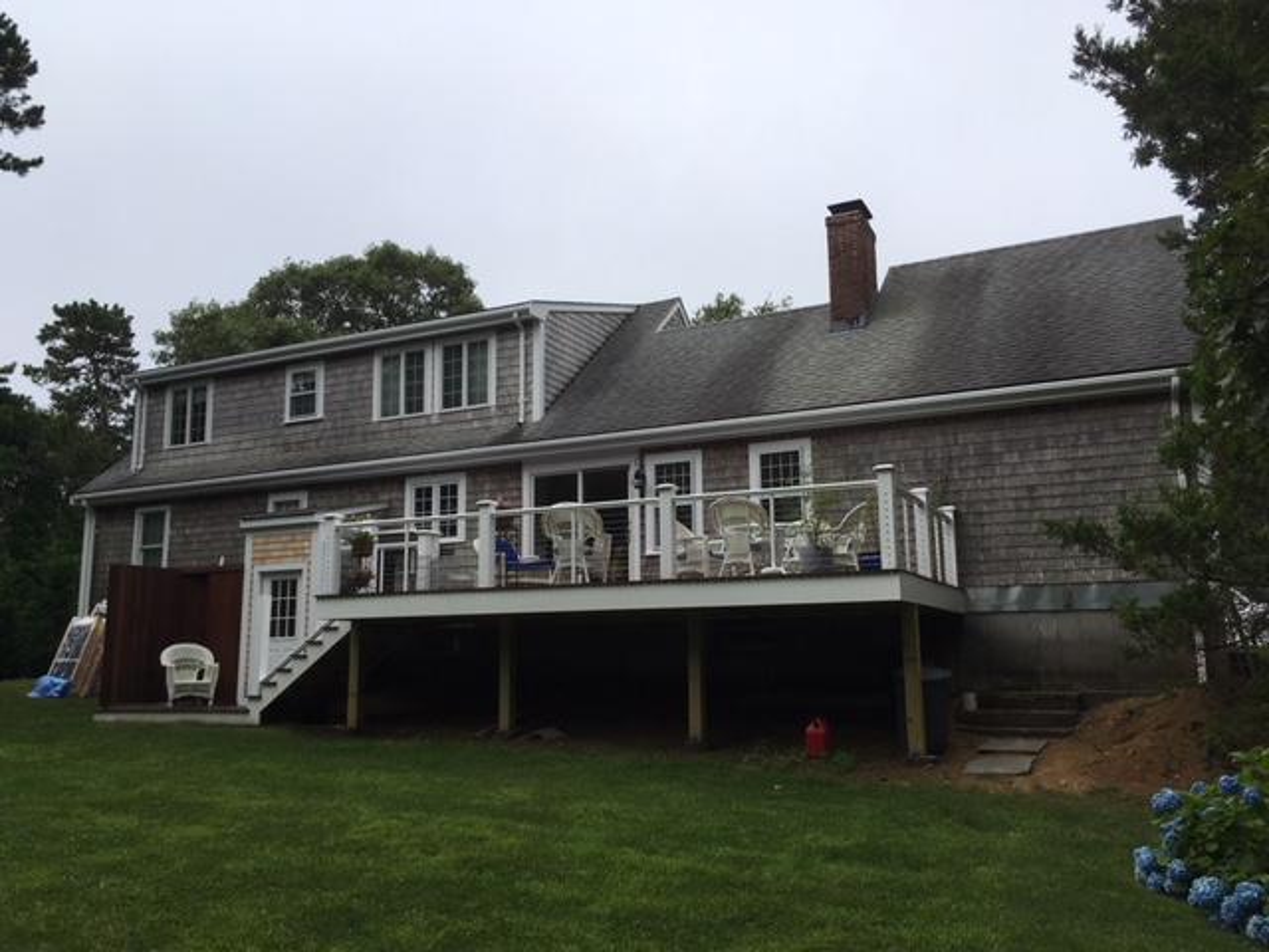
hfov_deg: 61.7
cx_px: 634
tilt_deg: +8.4
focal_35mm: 29
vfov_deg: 48.2
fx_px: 1063
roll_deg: +0.3
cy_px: 476
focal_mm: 4.15
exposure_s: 1/1789
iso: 25
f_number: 2.2
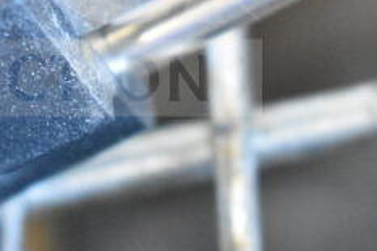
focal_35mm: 216
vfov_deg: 6.3
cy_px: -12
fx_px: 2264
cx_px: 79
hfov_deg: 9.5
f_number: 5.6
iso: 14400
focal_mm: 55
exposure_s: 1/100
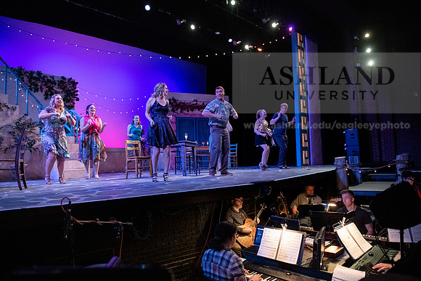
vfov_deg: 53.2
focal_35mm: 24
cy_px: 140
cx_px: 210
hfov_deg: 73.7
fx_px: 281
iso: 6400
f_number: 2.8
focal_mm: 24
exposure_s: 1/250
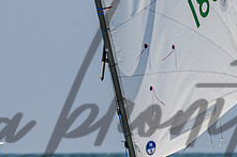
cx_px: 64
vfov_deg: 2.2
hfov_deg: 3.3
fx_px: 4072
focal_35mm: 619
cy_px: 151
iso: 500
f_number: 7.6
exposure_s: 1/2500
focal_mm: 185
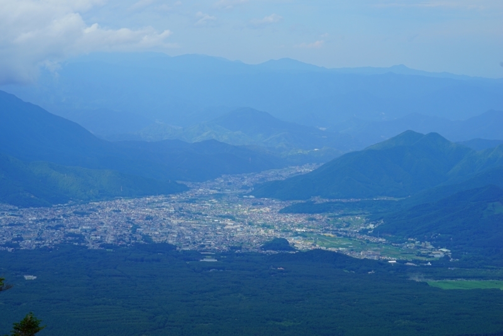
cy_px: 168
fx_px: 1509
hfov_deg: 18.9
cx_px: 252
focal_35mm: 108
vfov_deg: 12.7
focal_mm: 108
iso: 100
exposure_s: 1/200
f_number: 9.5
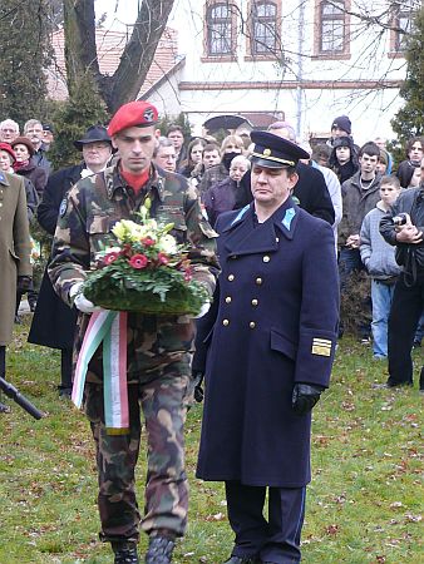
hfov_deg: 10.8
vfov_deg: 14.4
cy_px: 282
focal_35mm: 137
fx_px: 2235
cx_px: 212
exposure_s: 1/30
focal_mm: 16.3
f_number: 3.2
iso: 100
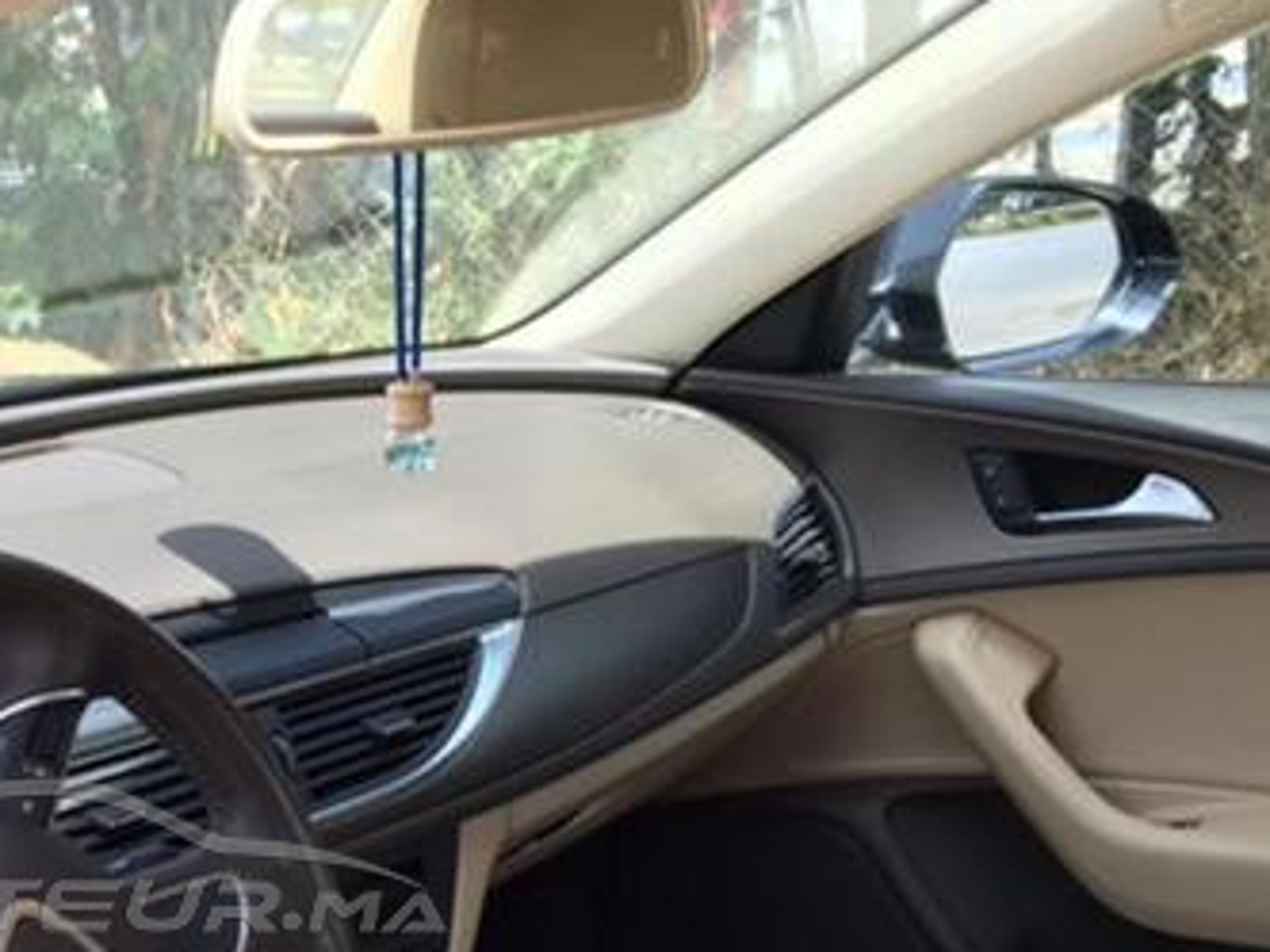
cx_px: 107
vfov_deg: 24.9
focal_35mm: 57
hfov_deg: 32.0
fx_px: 2091
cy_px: 855
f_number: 2.2
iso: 25
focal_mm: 4.15
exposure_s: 1/146
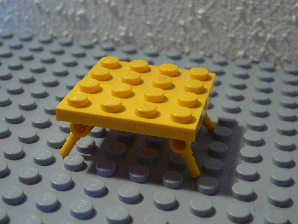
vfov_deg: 24.0
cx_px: 149
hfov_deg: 31.7
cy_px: 112
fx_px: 525
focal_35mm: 61
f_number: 3.6
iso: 200
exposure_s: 1/30
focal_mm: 9.1
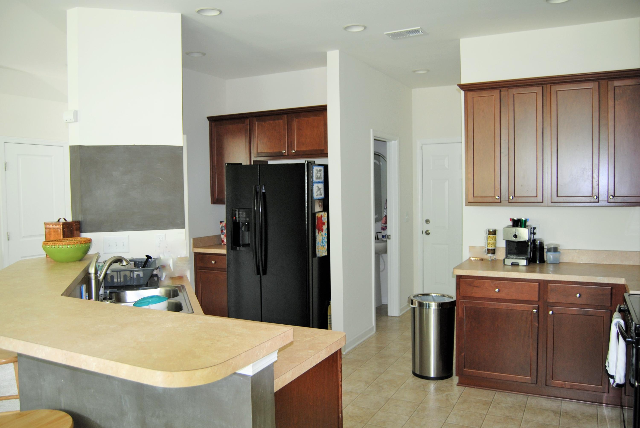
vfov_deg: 48.0
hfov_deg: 67.3
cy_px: 214
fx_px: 481
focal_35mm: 27
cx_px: 320
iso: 200
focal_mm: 18
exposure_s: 1/6
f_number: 3.5
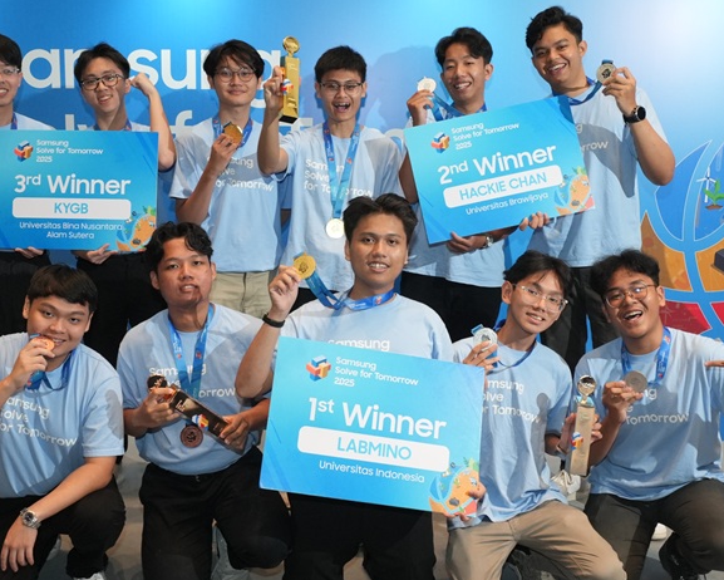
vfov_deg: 38.2
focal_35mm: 39
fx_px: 836
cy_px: 289
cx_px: 321
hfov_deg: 46.7
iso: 2500
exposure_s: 1/100
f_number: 5
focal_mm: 20
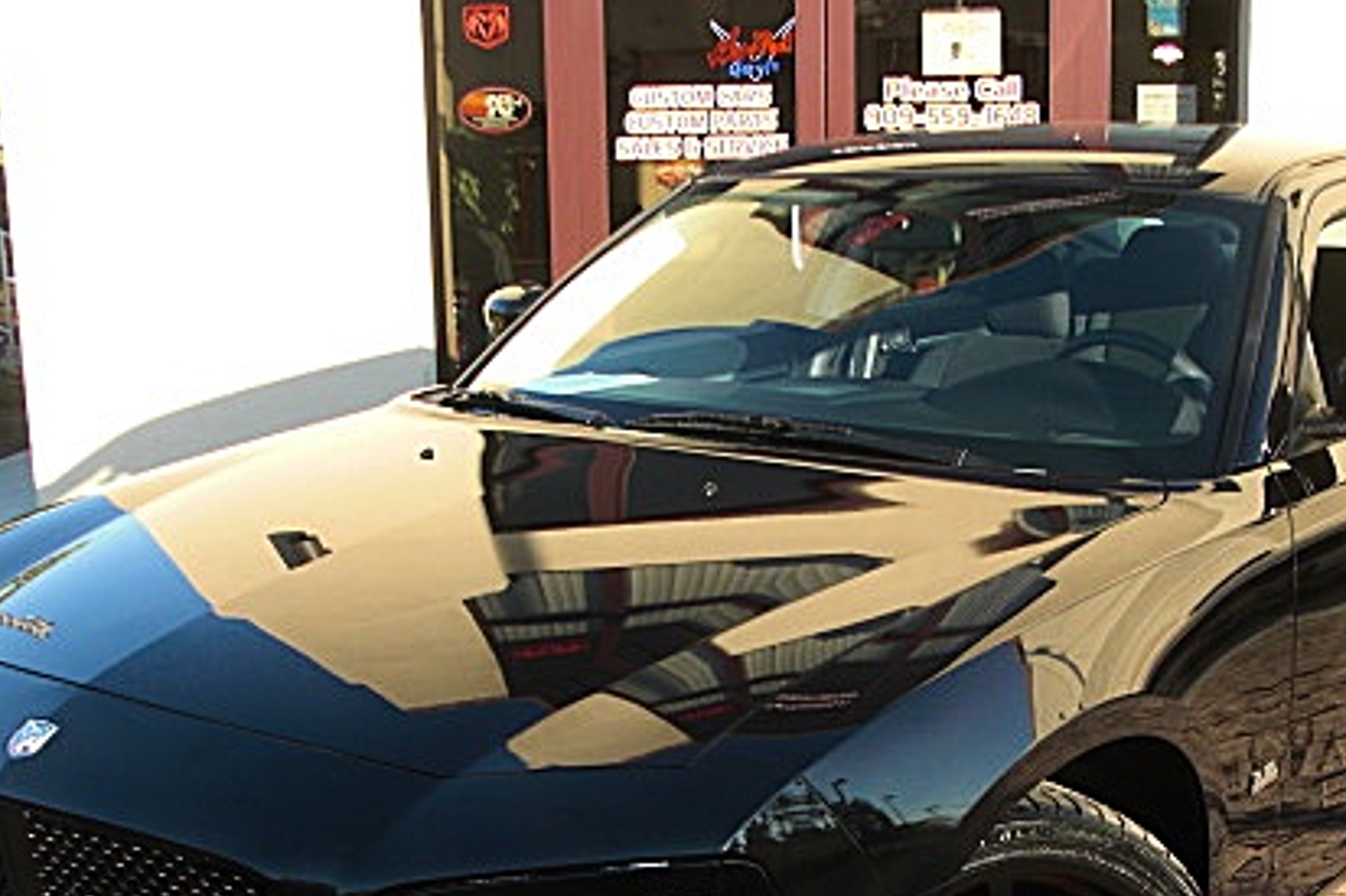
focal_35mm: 58
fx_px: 2168
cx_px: 776
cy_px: 727
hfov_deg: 34.4
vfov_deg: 23.0
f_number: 2.8
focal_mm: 6.3
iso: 50
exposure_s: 1/200
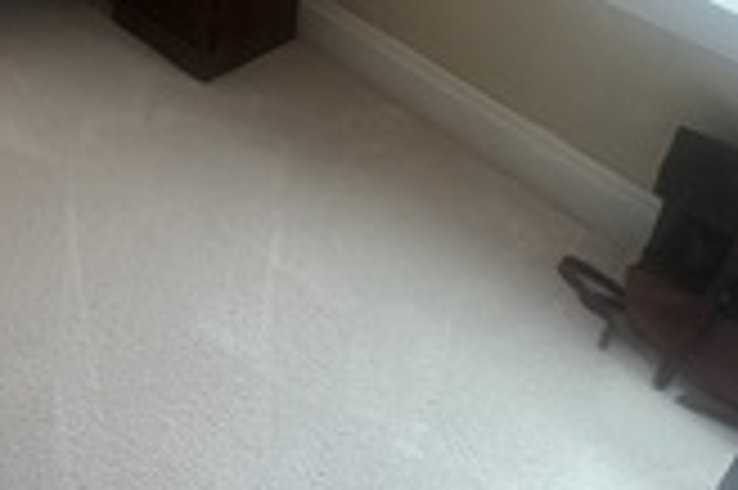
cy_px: -283
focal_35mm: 55
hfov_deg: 29.5
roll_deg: +4.3
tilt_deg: -22.5
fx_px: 1126
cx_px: -214
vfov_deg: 20.4
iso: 50
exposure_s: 1/120
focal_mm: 1.57
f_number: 1.8
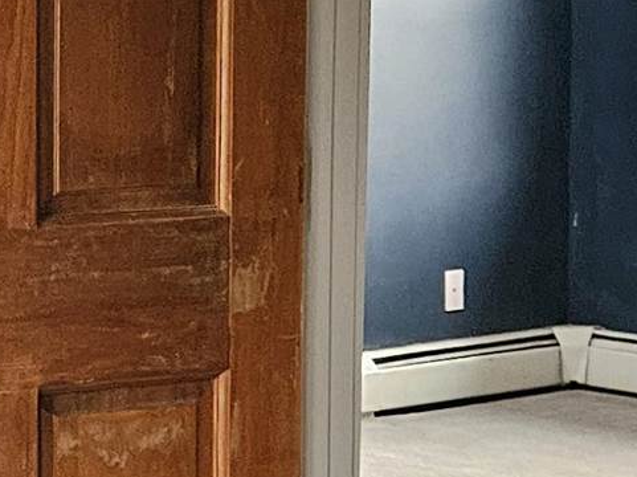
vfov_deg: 10.1
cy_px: 306
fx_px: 2703
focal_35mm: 147
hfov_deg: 12.8
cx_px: -293
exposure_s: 1/24
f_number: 1.8
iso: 1250
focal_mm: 5.4
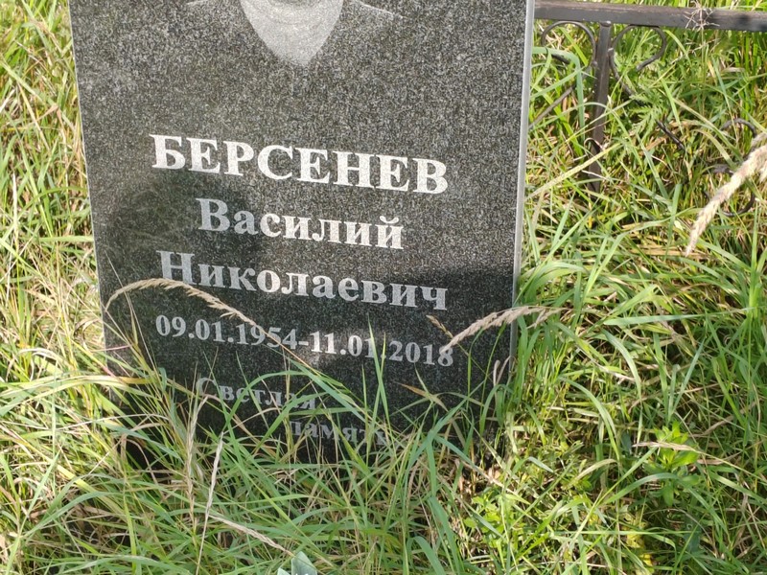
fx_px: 1728
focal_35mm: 78
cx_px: 384
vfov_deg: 18.9
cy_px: 288
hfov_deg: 25.0
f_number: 1.9
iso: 100
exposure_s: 1/360
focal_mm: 5.52
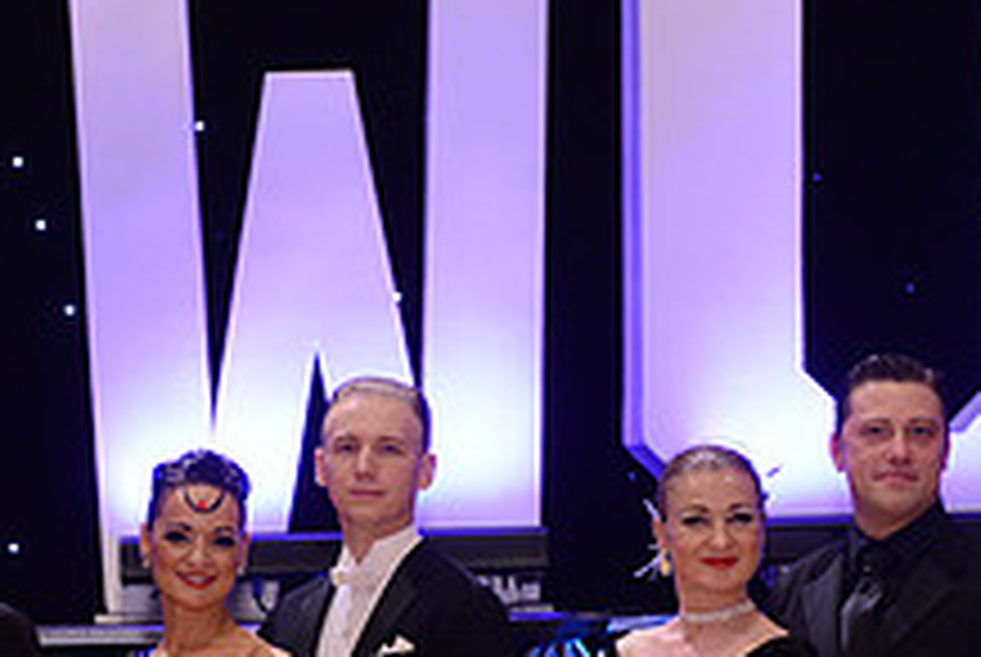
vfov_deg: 8.8
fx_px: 4202
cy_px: 776
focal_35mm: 154
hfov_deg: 13.2
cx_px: 112
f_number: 4
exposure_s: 1/250
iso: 1600
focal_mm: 58
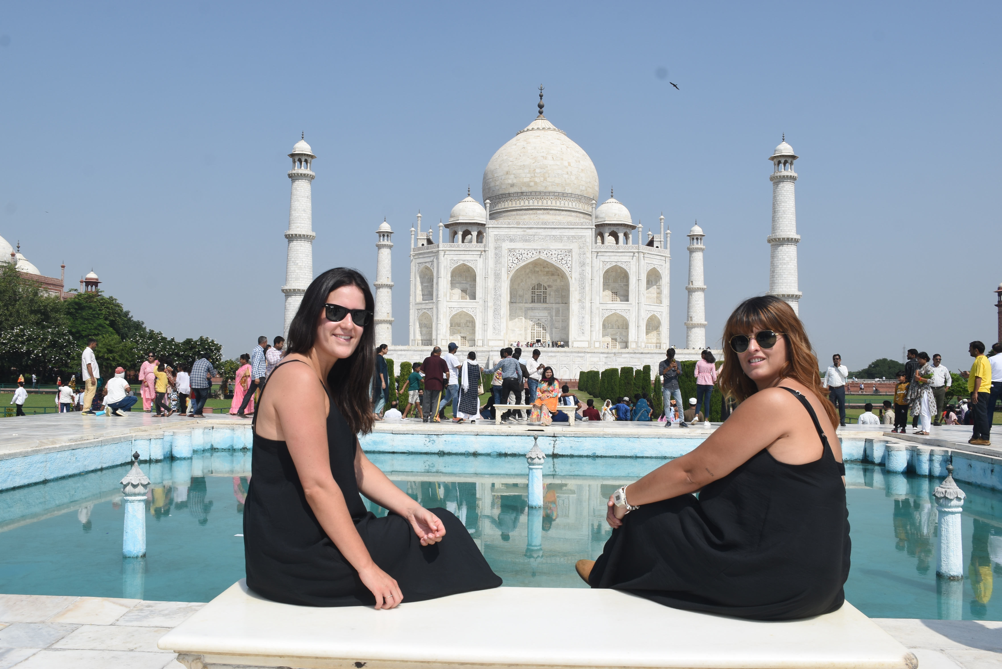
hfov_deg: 57.2
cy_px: 334
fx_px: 919
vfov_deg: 40.0
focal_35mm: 33
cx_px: 501
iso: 100
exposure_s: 1/200
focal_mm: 22
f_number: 9
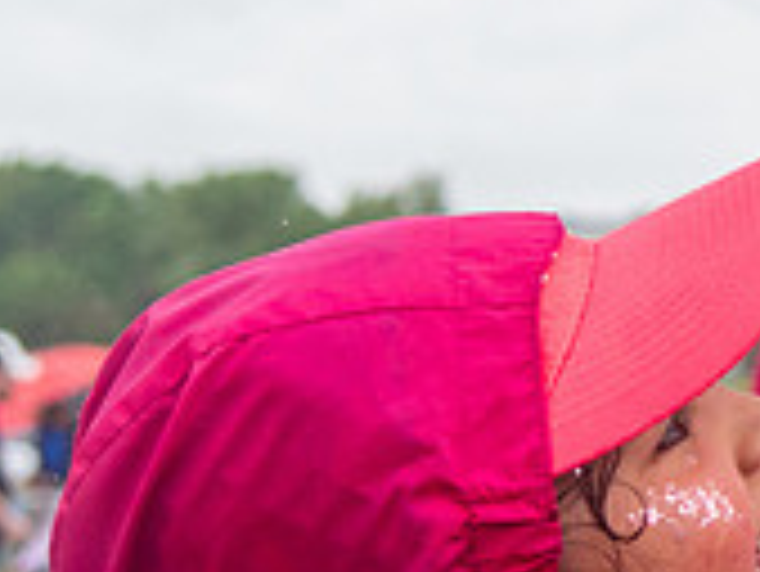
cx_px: 1140
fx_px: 3823
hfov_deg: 10.9
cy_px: 90
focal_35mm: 174
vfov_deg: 8.5
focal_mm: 38
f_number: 4
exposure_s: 1/3200
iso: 1600
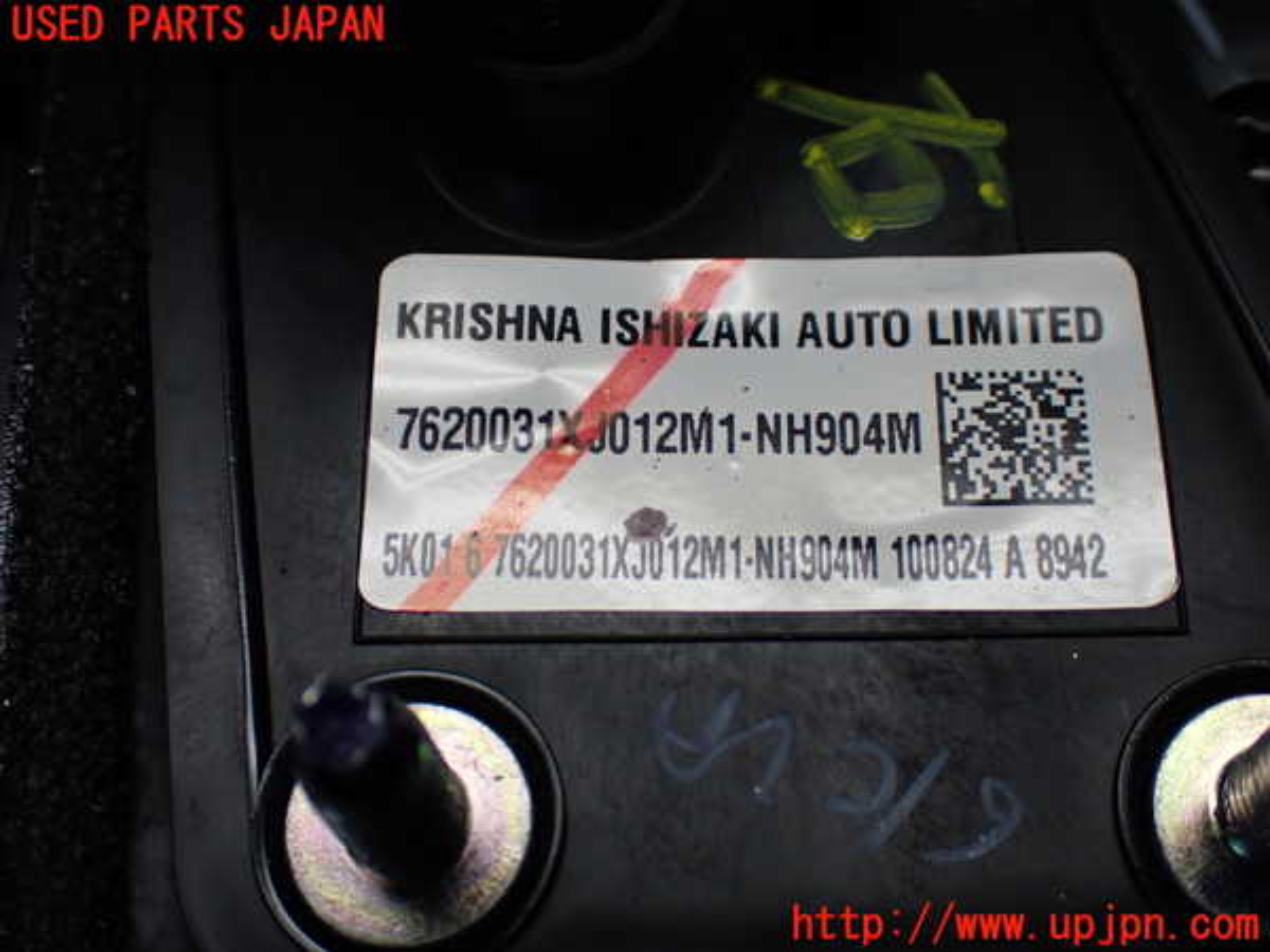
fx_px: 1724
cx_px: 635
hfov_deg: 40.4
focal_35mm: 47
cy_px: 476
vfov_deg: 30.9
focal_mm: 8.4
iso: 250
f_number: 3.1
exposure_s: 1/200
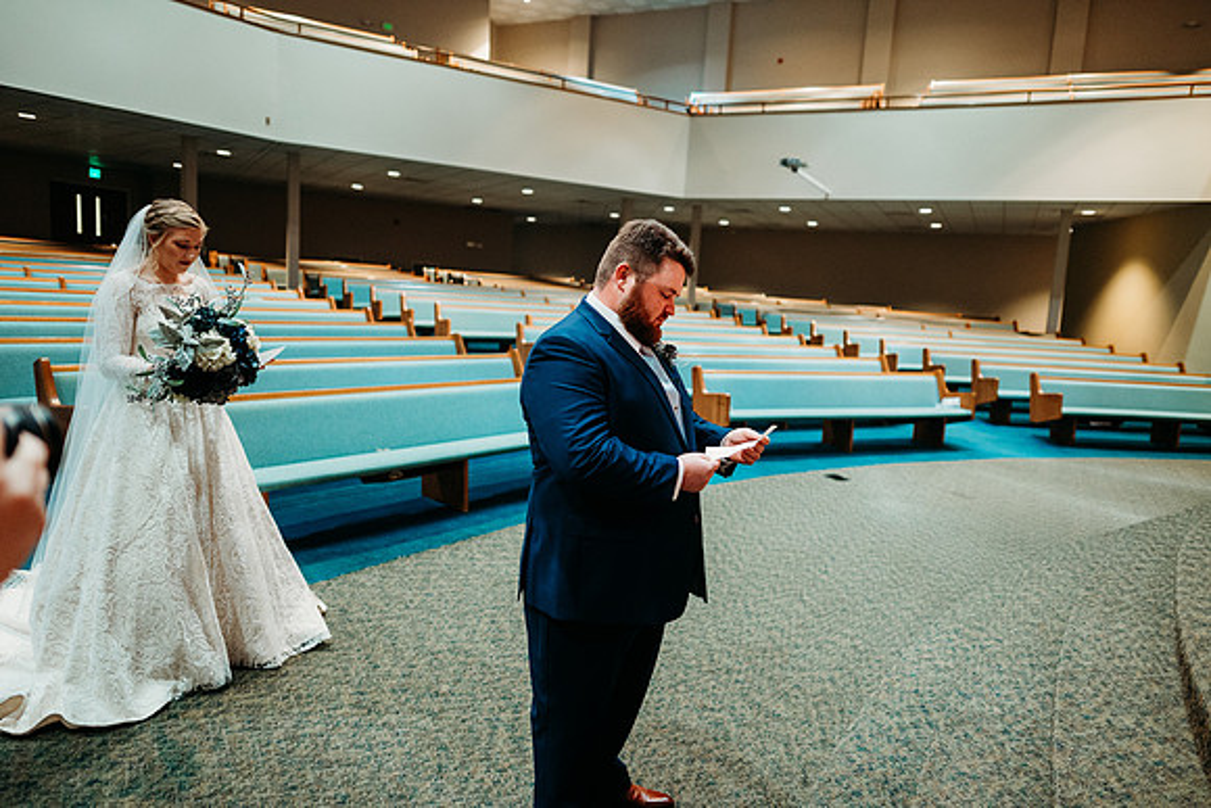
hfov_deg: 73.7
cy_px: 404
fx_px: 807
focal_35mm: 24
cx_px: 606
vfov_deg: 53.2
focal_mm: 24
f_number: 1.8
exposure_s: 1/100
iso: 2000
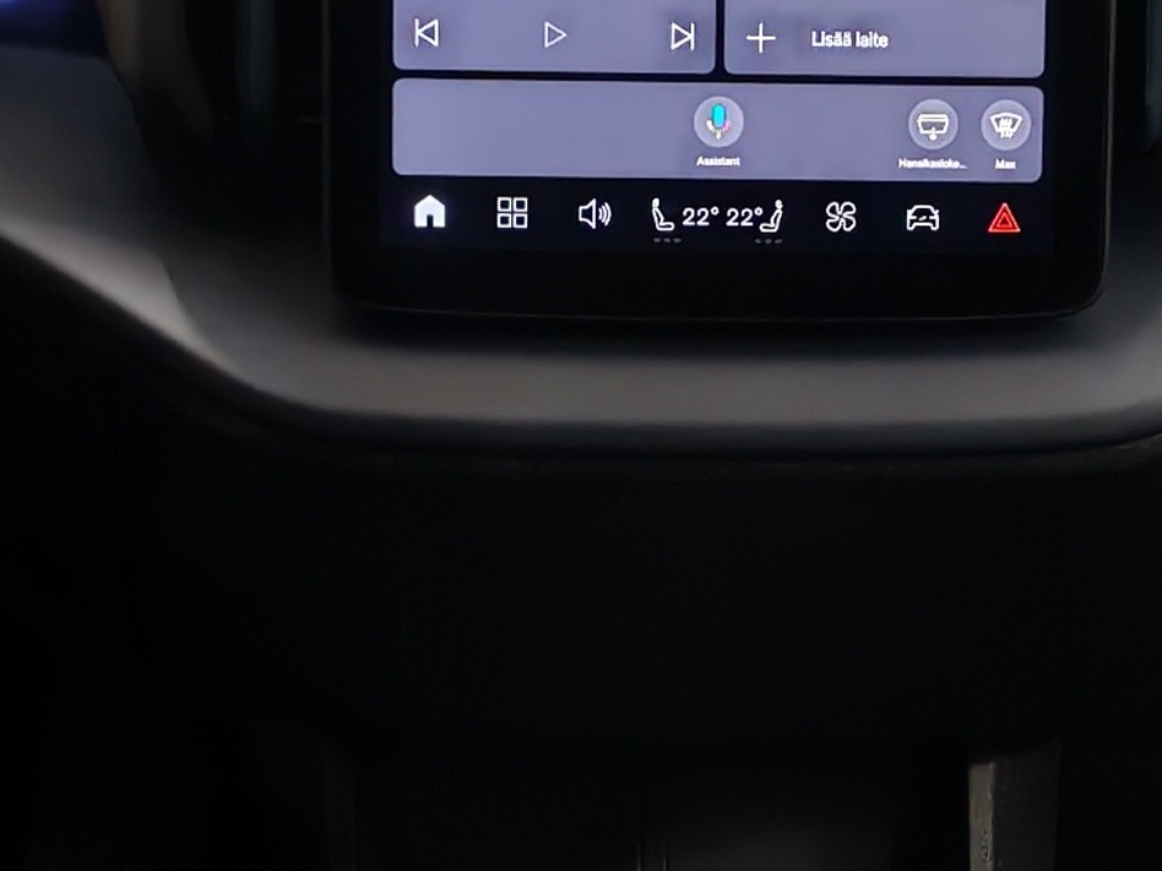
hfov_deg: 14.7
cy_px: 669
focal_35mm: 134
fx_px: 4498
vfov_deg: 11.0
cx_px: 629
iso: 800
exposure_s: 1/50
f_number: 1.9
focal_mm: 6.12
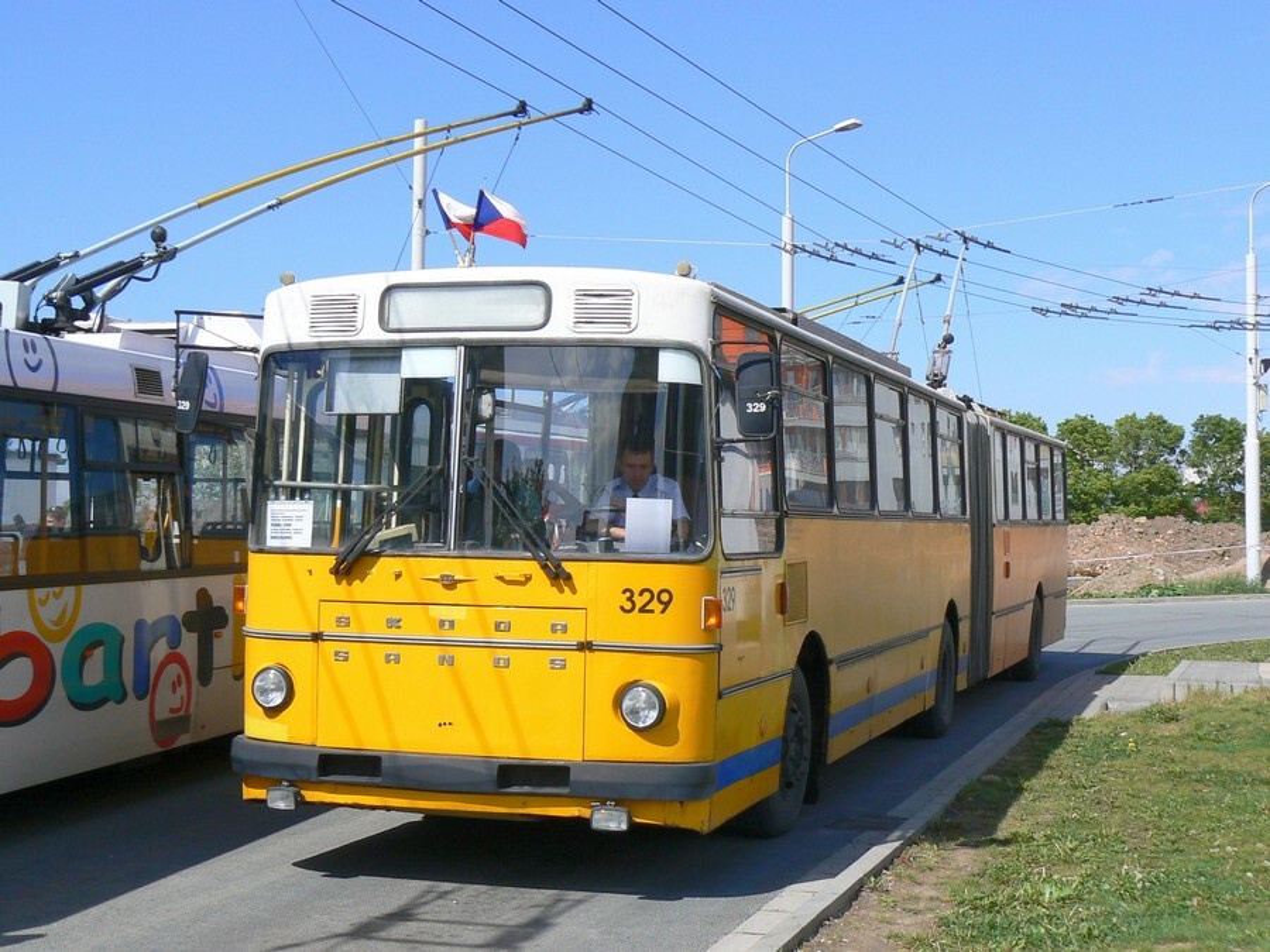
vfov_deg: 28.0
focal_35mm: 52
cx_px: 635
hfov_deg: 36.8
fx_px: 1908
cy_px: 476
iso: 100
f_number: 5.6
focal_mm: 8.7
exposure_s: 1/1000
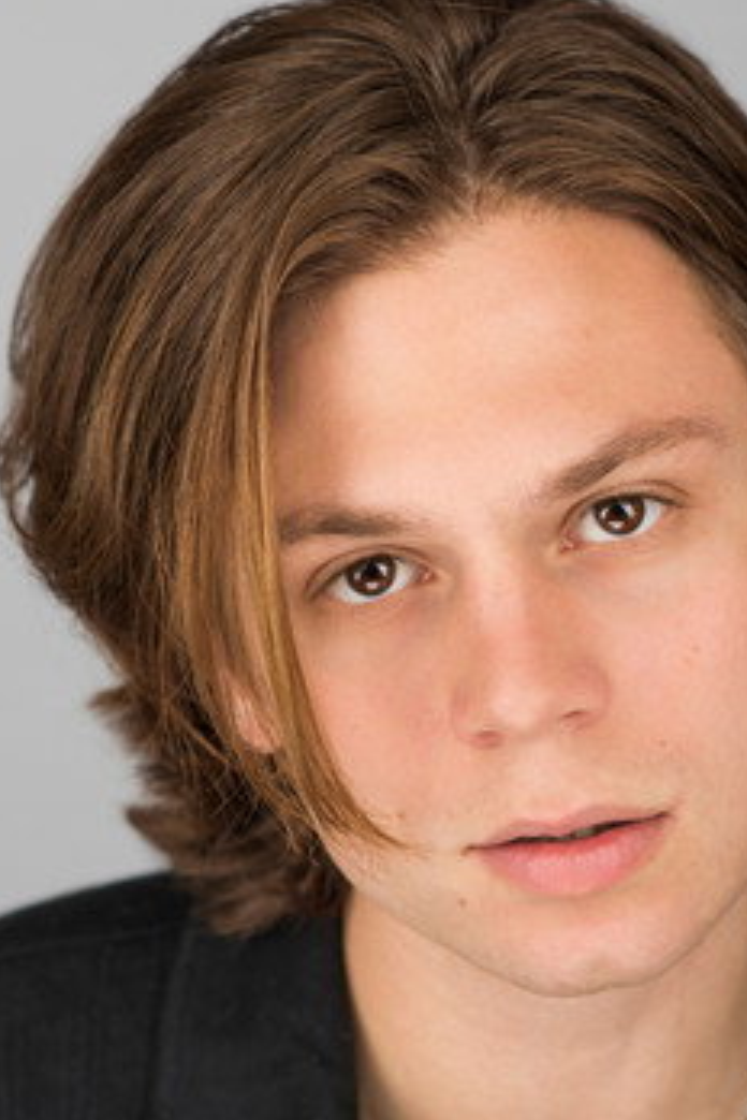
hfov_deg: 12.4
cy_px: 611
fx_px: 3423
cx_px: 477
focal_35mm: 110
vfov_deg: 18.6
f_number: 4.5
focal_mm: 85
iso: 80
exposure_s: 1/160
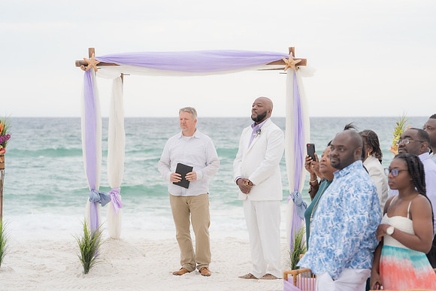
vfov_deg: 8.6
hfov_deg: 12.9
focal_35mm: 160
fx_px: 1933
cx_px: 218
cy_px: 146
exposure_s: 1/320
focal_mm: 158
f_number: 7.1
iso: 640
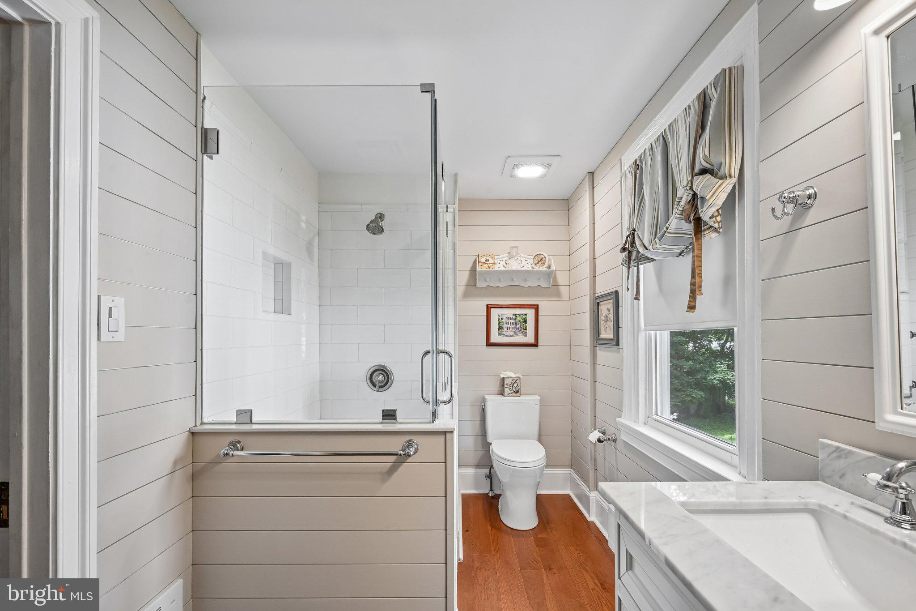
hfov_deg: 95.0
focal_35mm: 16
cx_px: 458
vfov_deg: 72.0
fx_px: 420
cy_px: 306
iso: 800
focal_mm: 16.5
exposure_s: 1/40
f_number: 8
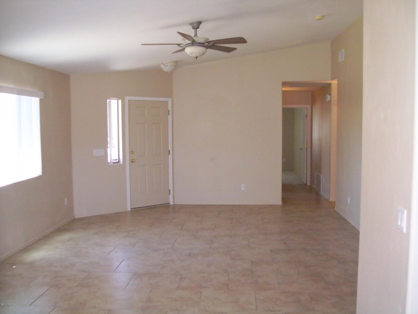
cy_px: 157
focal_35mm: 36
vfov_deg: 39.6
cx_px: 209
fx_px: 435
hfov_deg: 51.4
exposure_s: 1/64
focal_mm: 6
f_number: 2.7
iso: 160
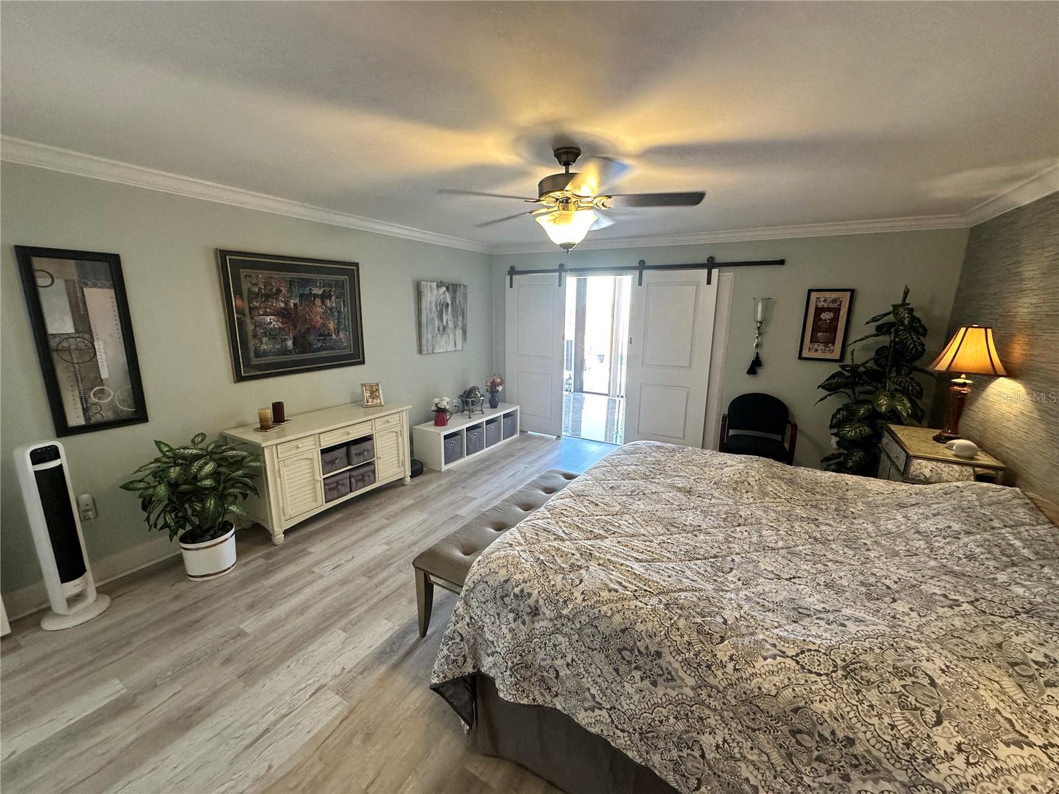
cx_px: 530
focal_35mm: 14
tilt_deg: -11.4
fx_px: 428
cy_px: 397
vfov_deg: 85.7
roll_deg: -1.4
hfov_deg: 102.1
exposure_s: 1/120
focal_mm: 2.22
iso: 250
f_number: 2.2
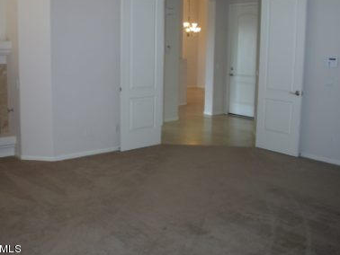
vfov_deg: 32.2
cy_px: 112
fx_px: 442
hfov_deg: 41.9
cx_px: 144
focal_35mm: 45
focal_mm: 6.3
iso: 200
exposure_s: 1/60
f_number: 2.9
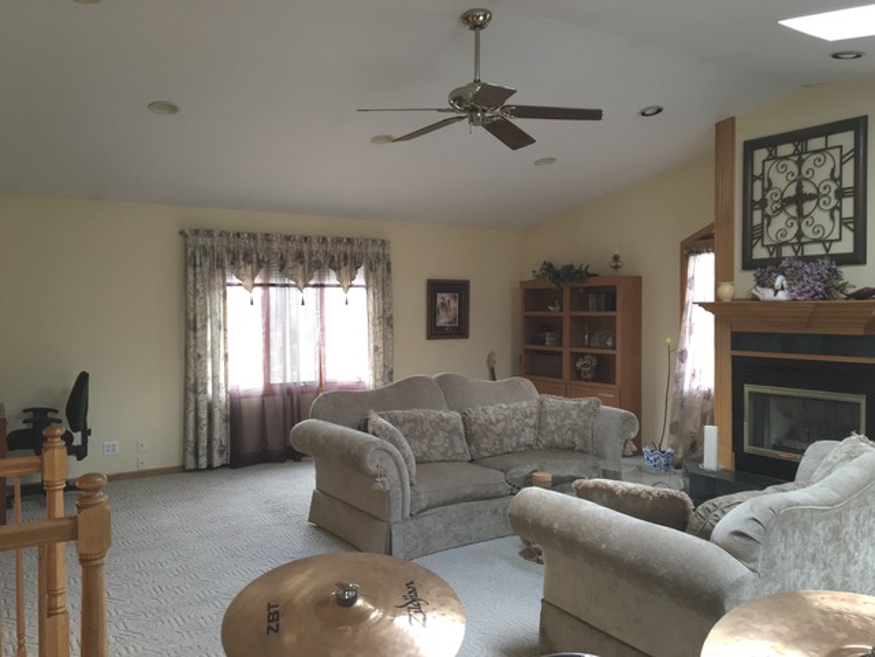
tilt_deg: -2.7
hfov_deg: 61.7
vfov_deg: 48.2
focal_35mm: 29
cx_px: 438
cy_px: 328
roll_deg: +0.5
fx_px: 733
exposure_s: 1/30
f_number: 2.2
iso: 80
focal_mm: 4.15
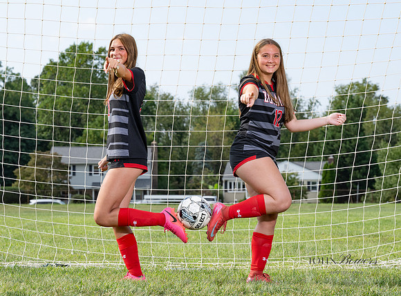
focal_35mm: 114
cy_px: 146
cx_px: 205
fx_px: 1310
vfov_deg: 12.9
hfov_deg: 17.4
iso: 160
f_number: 6.3
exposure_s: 1/400
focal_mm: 78
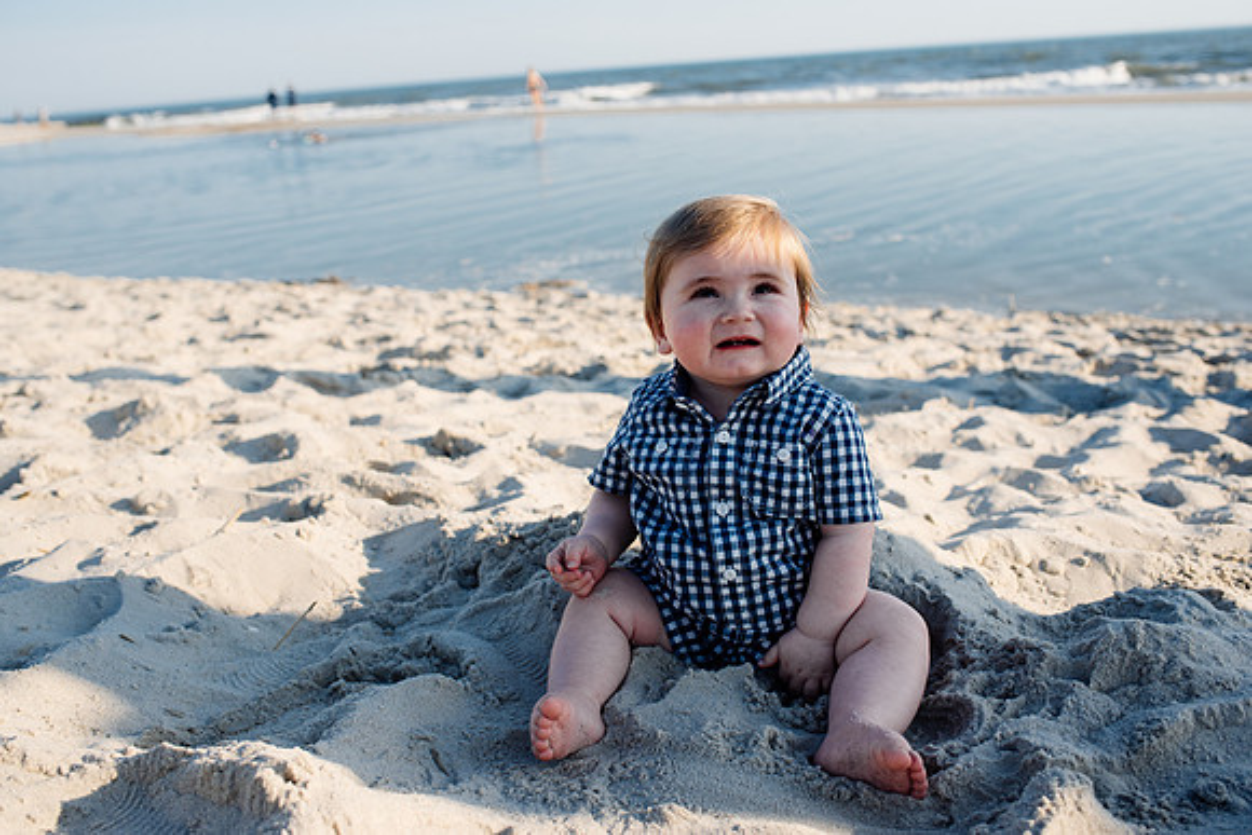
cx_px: 626
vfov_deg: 37.9
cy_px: 418
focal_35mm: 35
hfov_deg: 54.4
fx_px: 1217
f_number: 4.5
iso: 160
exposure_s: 1/1250
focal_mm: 35
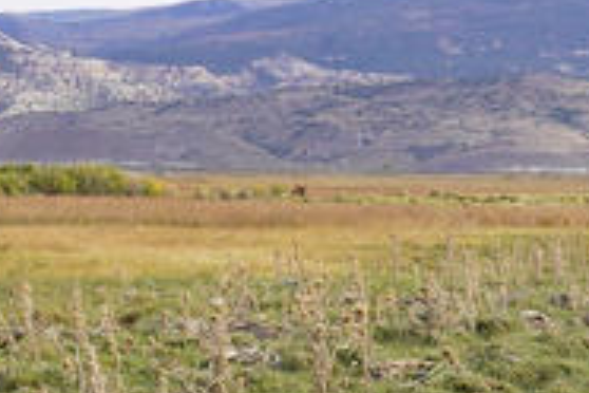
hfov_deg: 12.3
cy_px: 303
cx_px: 636
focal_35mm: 165
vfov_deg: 8.3
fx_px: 2699
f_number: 8
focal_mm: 32
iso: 100
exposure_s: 1/100
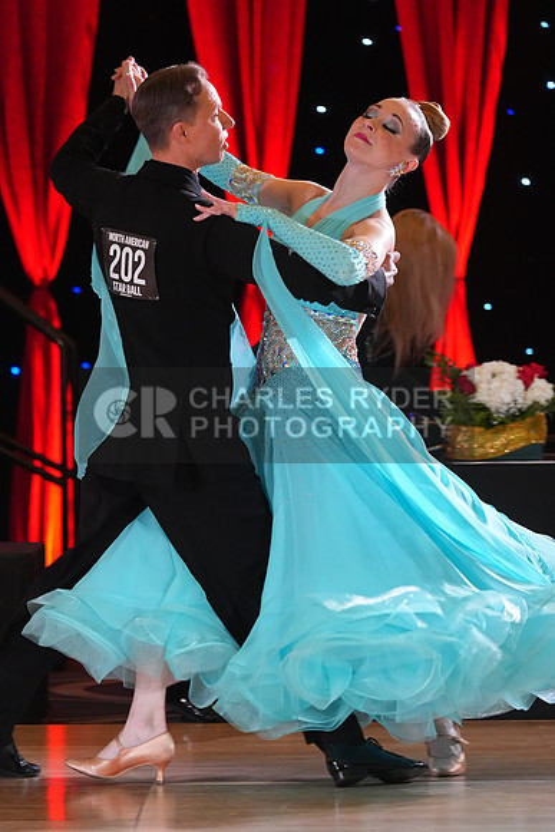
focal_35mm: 200
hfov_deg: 6.9
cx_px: 278
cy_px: 416
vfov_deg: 10.3
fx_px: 4622
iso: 3200
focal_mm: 200
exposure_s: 1/250
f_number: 4.5
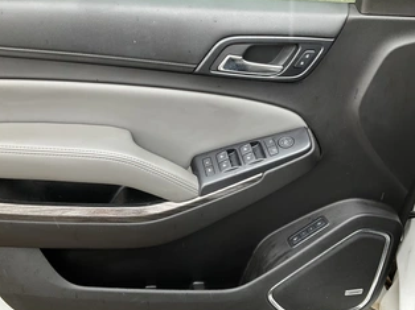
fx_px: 443
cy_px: 158
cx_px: 193
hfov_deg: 50.1
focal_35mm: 37
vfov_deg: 38.6
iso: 50
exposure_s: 1/122
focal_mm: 3
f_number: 1.8
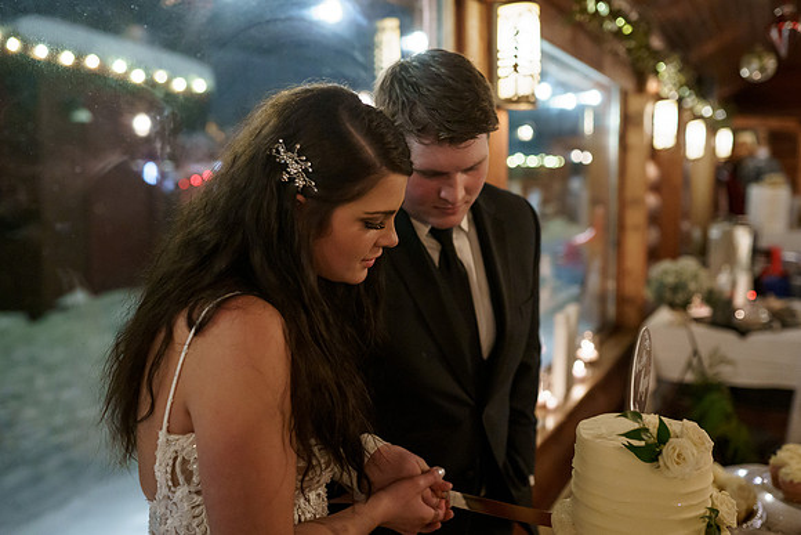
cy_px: 267
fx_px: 802
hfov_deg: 53.1
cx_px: 400
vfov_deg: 36.9
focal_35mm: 36
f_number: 2.2
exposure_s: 1/250
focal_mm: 35
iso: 4000
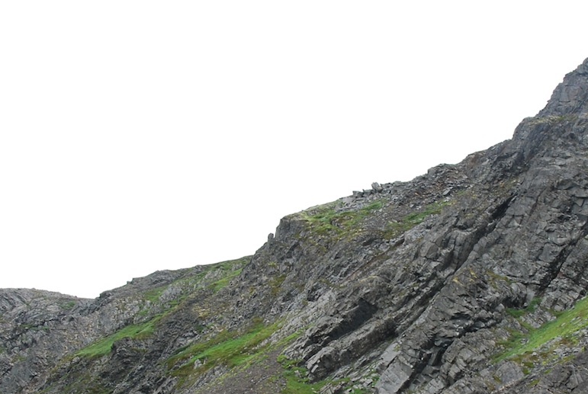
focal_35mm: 69
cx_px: 402
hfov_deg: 29.0
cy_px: 302
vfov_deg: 19.6
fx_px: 1129
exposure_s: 1/125
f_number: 9
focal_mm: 22
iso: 400
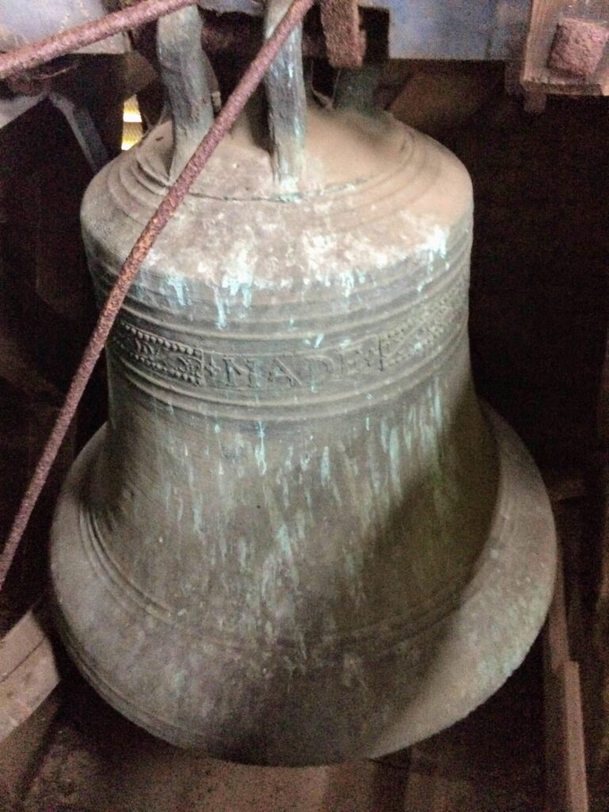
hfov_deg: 48.2
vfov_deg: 61.7
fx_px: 680
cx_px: 304
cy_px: 406
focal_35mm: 29
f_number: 2.2
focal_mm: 4.15
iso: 500
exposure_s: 1/15
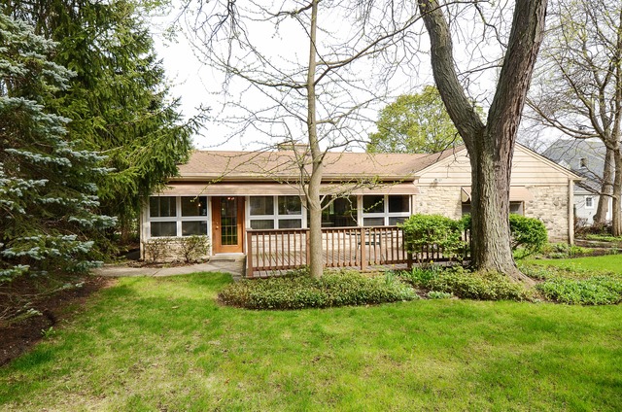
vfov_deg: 63.0
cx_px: 311
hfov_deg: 85.5
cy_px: 206
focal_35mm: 20
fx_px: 336
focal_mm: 13
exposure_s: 1/160
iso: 200
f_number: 8
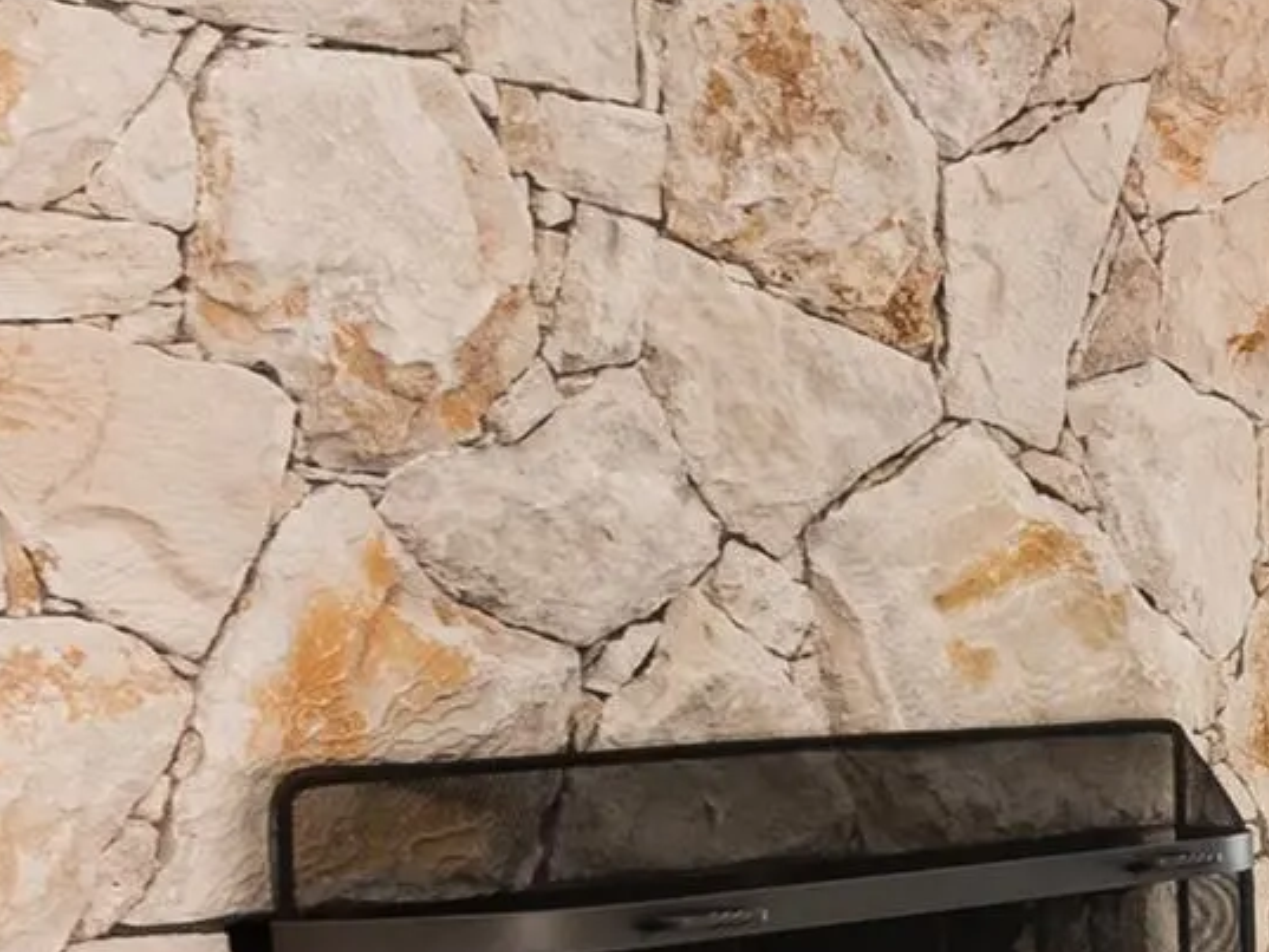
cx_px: 2890
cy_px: 601
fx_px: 3227
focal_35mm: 88
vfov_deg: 16.8
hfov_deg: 15.2
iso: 400
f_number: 8
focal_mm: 16
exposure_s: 1/160
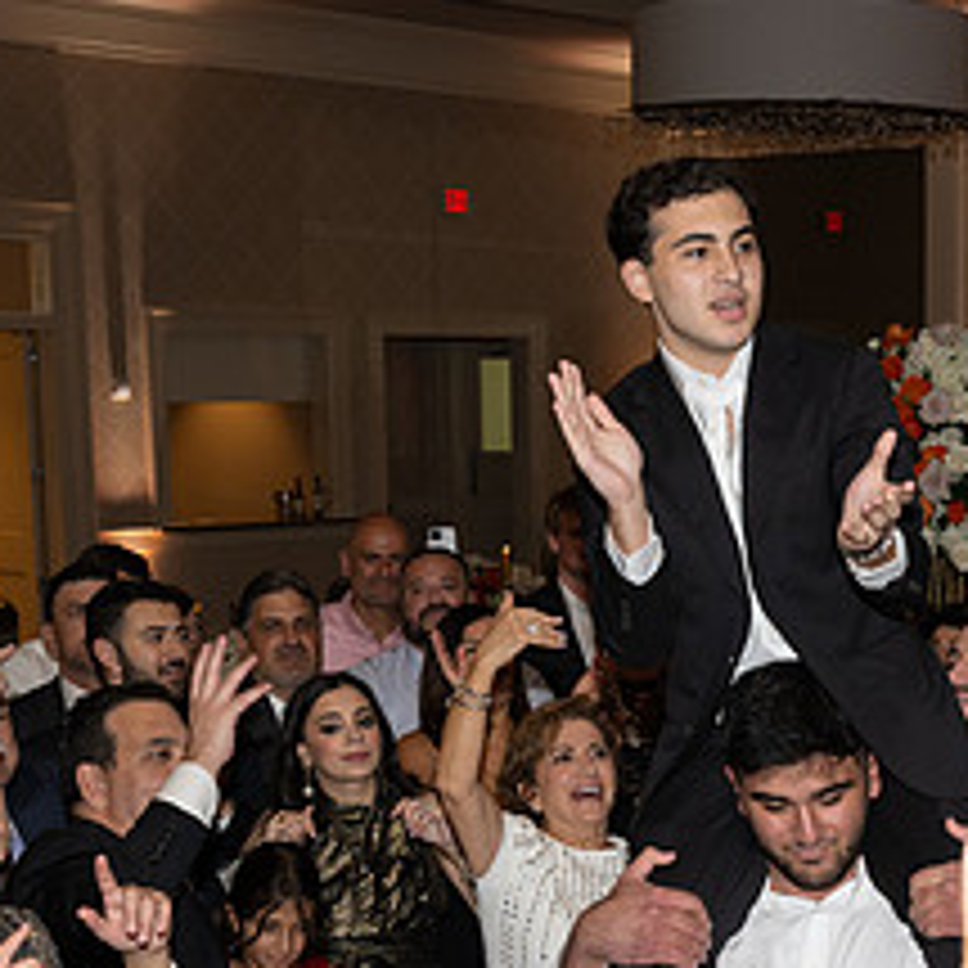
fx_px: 2468
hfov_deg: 21.8
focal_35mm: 78
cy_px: 835
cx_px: 846
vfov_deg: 21.8
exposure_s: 1/100
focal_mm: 34
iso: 800
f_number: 5.6
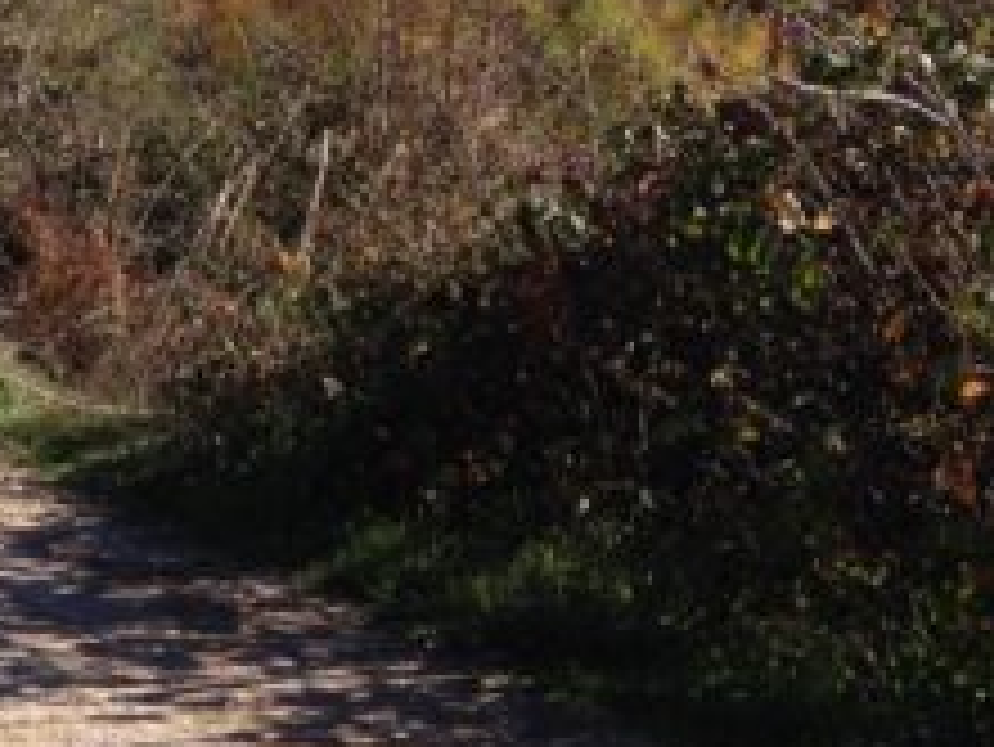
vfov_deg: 14.2
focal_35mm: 104
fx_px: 2988
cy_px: 148
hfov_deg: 18.3
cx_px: -49
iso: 50
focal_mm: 4.12
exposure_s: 1/1427
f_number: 2.4
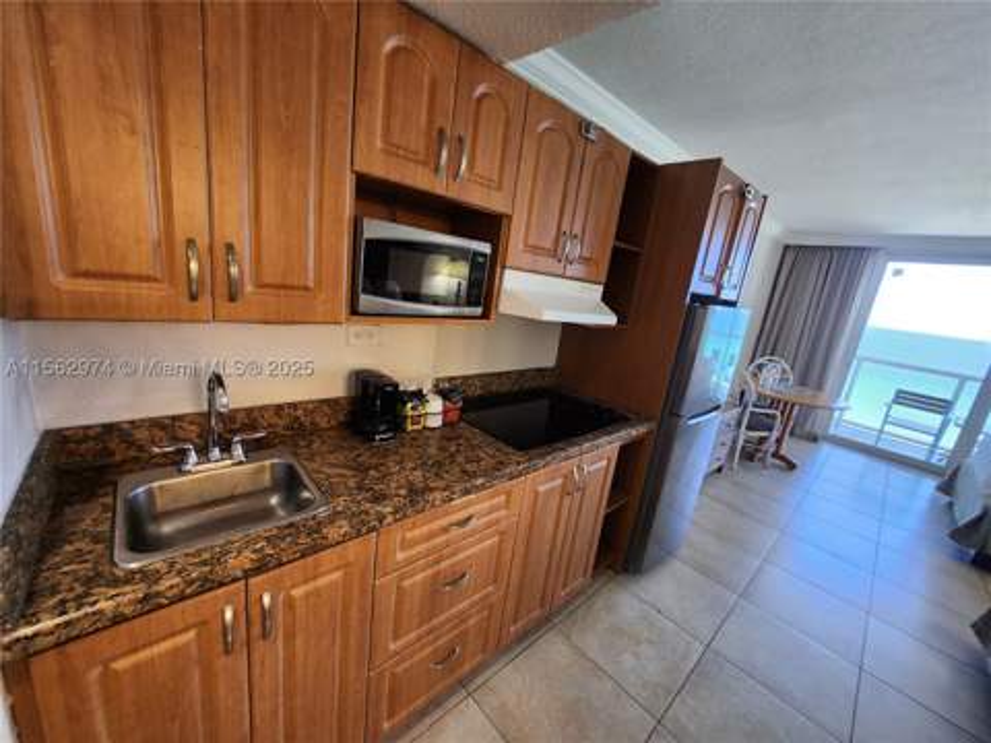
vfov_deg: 89.9
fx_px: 372
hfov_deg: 106.2
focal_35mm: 13
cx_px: 496
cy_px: 372
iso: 160
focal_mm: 1.74
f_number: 2.2
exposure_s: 1/60
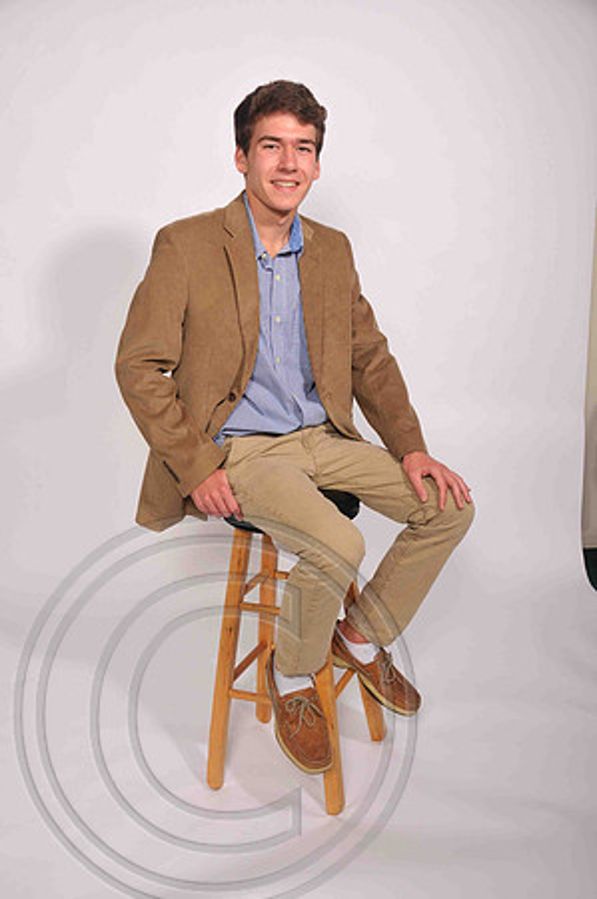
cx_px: 298
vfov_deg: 53.2
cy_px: 450
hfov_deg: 36.8
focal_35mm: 36
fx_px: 898
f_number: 5
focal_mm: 24
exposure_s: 1/160
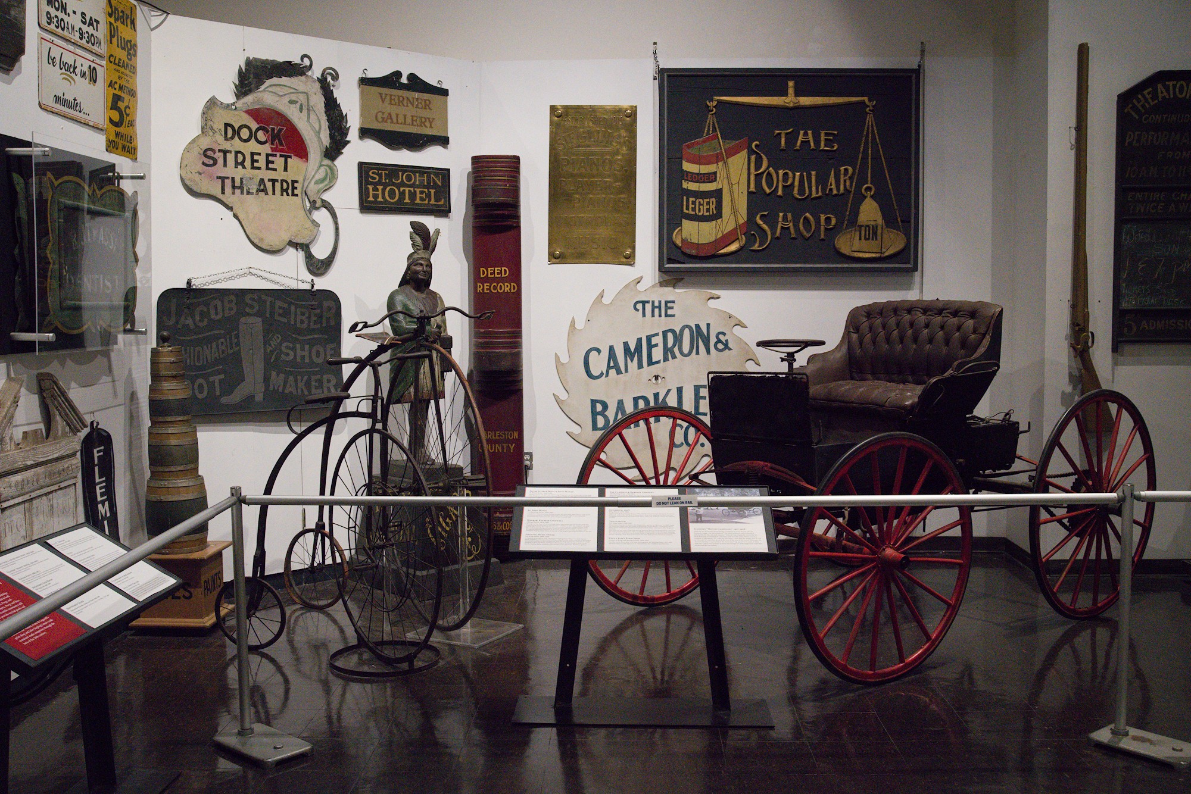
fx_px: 1158
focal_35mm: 35
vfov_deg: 37.9
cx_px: 596
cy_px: 397
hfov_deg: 54.4
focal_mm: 35
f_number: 9
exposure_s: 1/80
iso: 10000
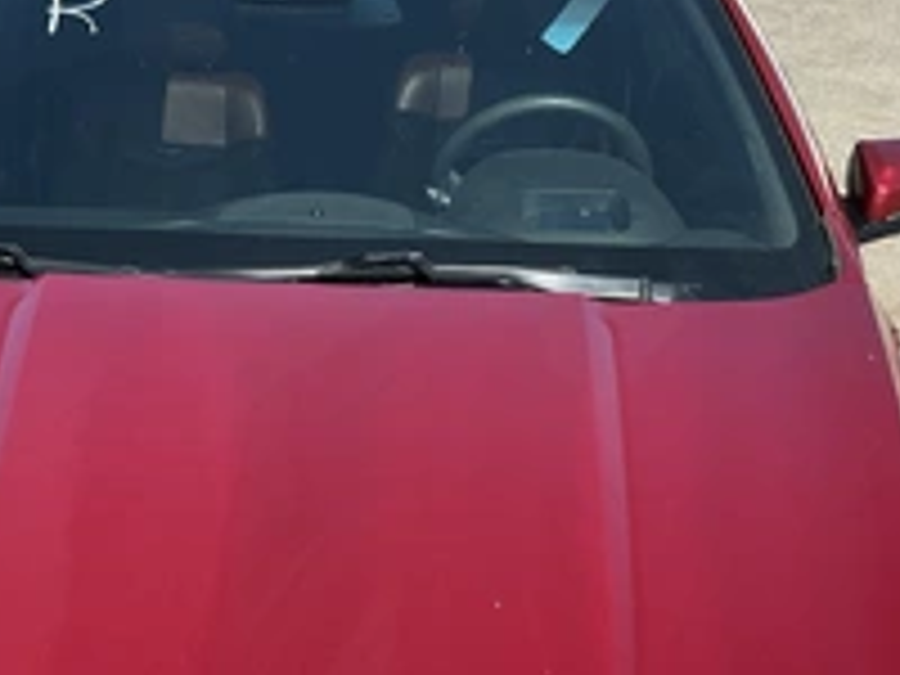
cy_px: 526
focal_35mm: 56
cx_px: 288
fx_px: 1456
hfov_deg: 34.0
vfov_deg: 25.7
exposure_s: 1/869
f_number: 1.8
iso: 25
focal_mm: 3
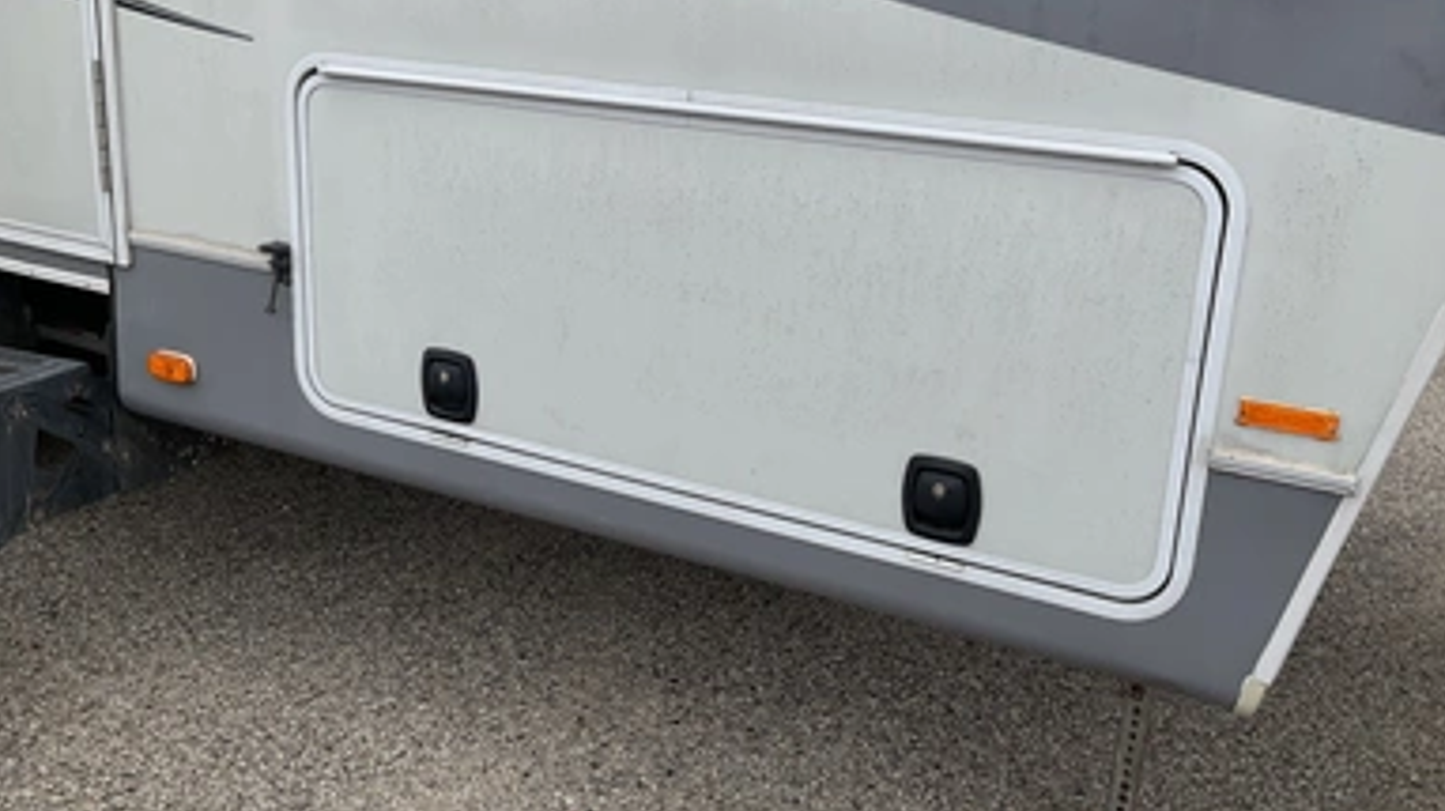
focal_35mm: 33
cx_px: 751
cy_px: 306
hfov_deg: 59.5
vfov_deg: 35.4
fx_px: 1264
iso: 25
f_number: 1.8
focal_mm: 3
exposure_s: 1/606
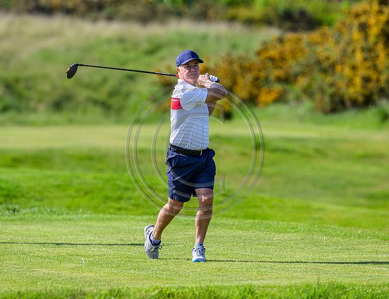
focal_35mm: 502
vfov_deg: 3.0
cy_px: 131
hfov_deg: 3.9
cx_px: 163
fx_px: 5699
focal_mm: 400
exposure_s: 1/2500
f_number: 4.5
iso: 500
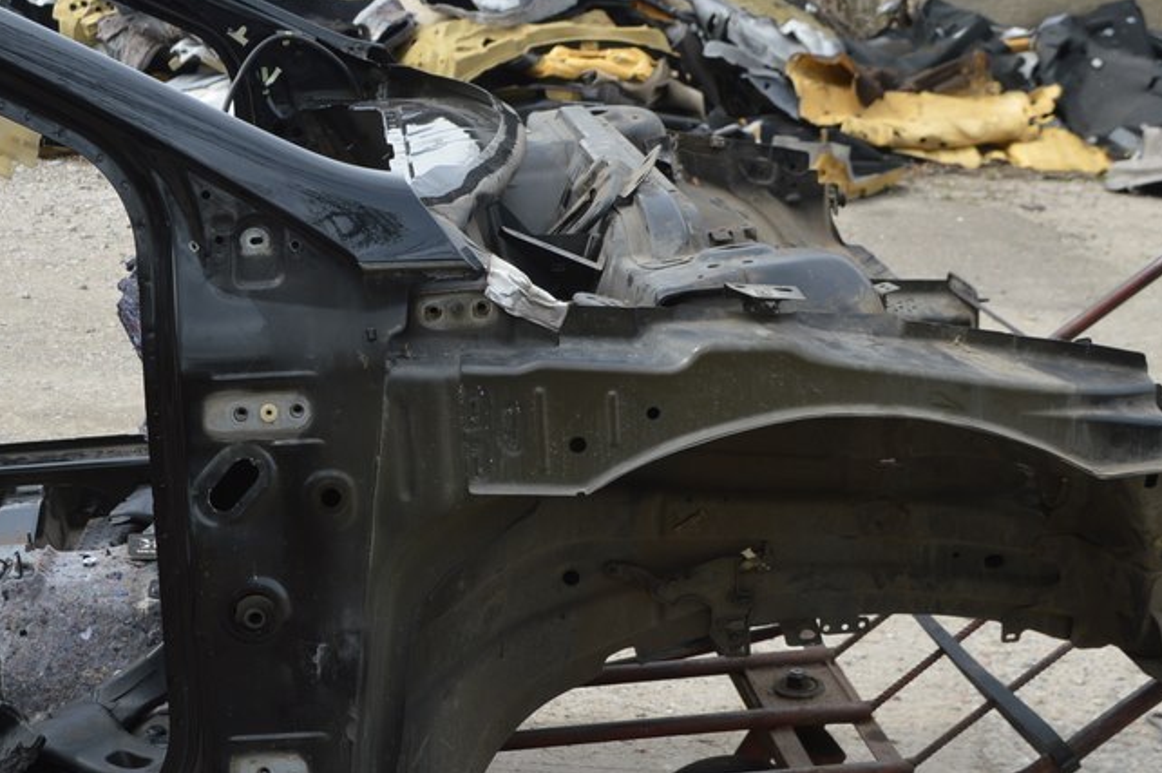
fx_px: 1929
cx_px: 362
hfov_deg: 33.2
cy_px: 437
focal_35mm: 60
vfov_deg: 22.6
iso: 100
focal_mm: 25
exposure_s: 1/160
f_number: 6.3
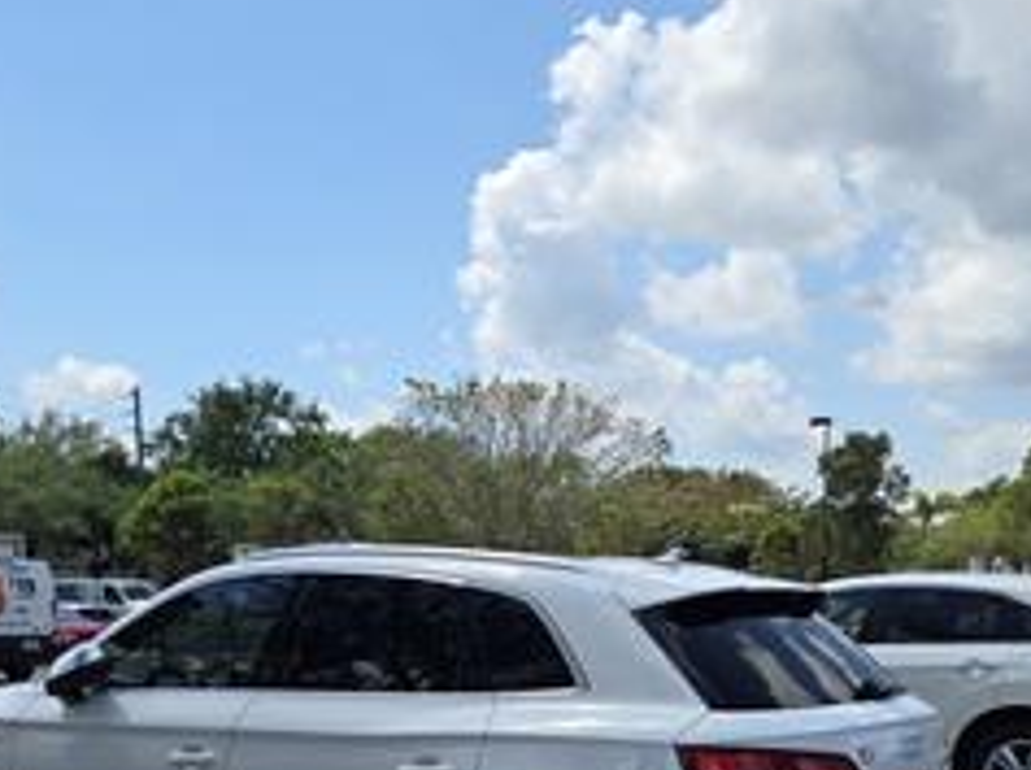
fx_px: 1457
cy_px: 683
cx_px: 509
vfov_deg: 28.5
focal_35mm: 49
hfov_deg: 39.0
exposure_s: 1/2359
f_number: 1.8
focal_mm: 5.4
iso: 25
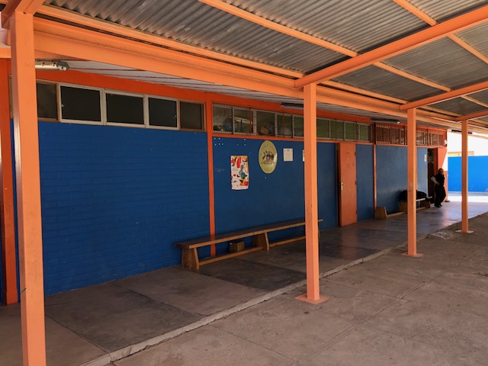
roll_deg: +2.6
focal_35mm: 29
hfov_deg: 61.7
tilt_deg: -1.9
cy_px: 183
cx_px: 244
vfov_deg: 48.2
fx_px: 409
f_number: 1.8
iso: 50
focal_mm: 3.99
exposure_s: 1/101
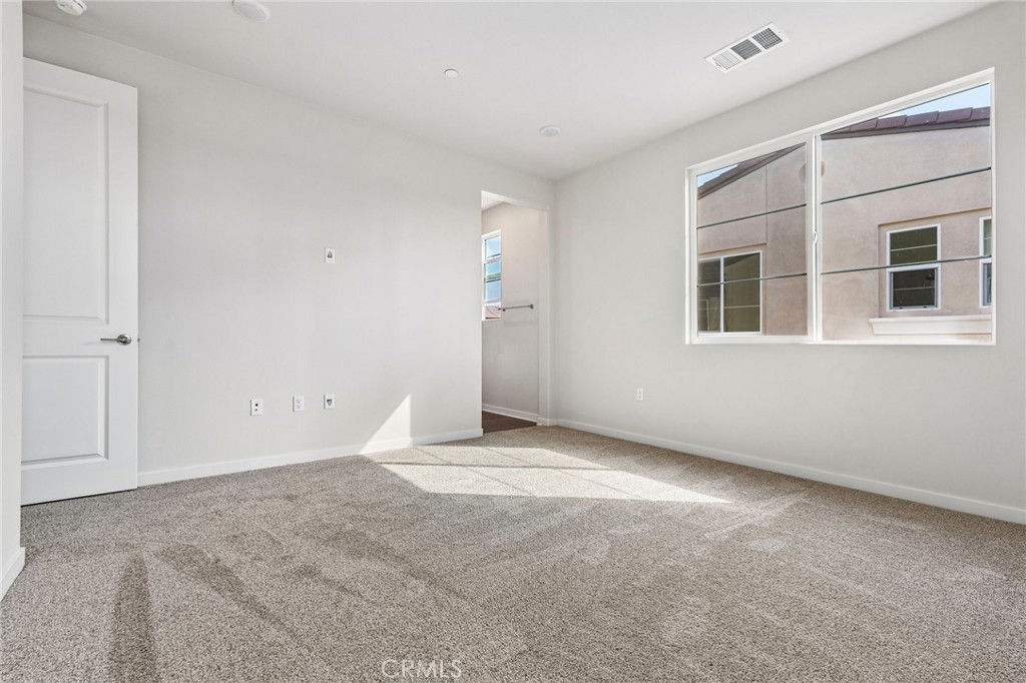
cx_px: 513
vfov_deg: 73.7
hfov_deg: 96.8
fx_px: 456
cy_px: 342
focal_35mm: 16
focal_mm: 16
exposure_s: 1/60
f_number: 8
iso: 200
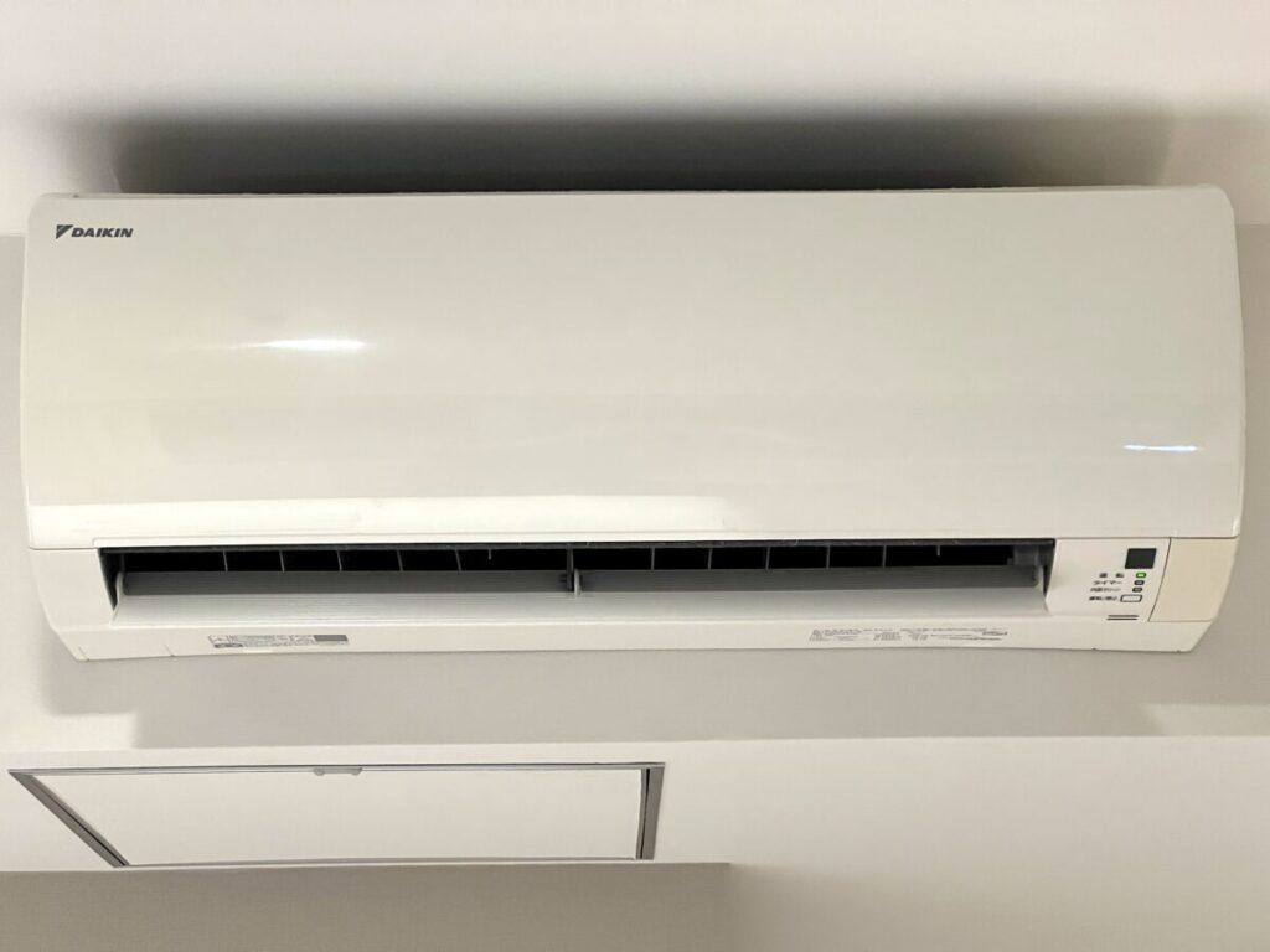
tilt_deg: +17.1
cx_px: 635
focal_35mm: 77
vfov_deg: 19.1
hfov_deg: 25.3
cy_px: 476
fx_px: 2825
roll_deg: +1.0
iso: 500
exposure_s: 1/50
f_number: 2.8
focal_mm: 9
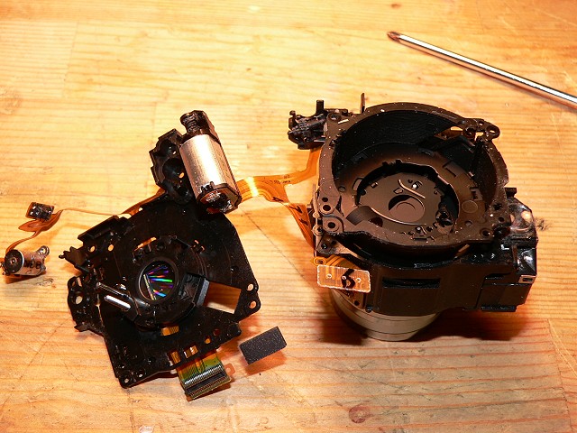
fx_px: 833
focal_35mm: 50
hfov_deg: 38.2
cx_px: 288
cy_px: 216
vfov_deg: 29.1
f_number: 4
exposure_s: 1/30
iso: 80
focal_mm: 8.3
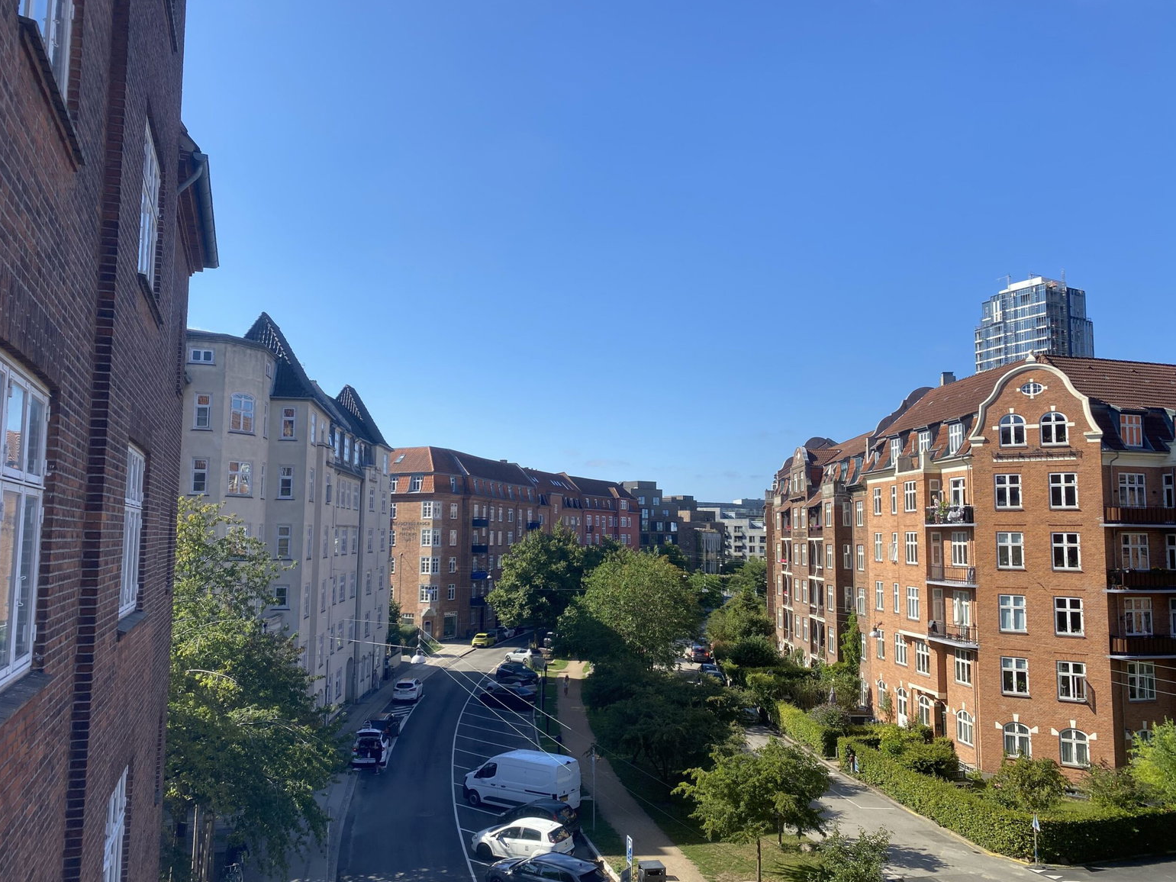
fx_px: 917
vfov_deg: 51.4
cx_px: 582
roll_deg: -1.6
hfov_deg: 65.3
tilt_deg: +5.5
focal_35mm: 27
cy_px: 449
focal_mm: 4.25
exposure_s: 1/2141
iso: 32
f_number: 1.8
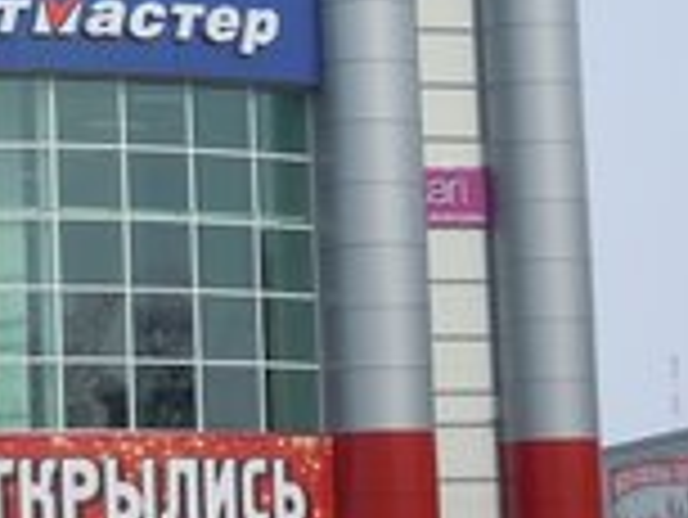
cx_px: -40
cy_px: 194
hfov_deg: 10.1
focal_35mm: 193
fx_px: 3839
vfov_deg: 7.7
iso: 100
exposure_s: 1/160
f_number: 12.4
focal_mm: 13.2
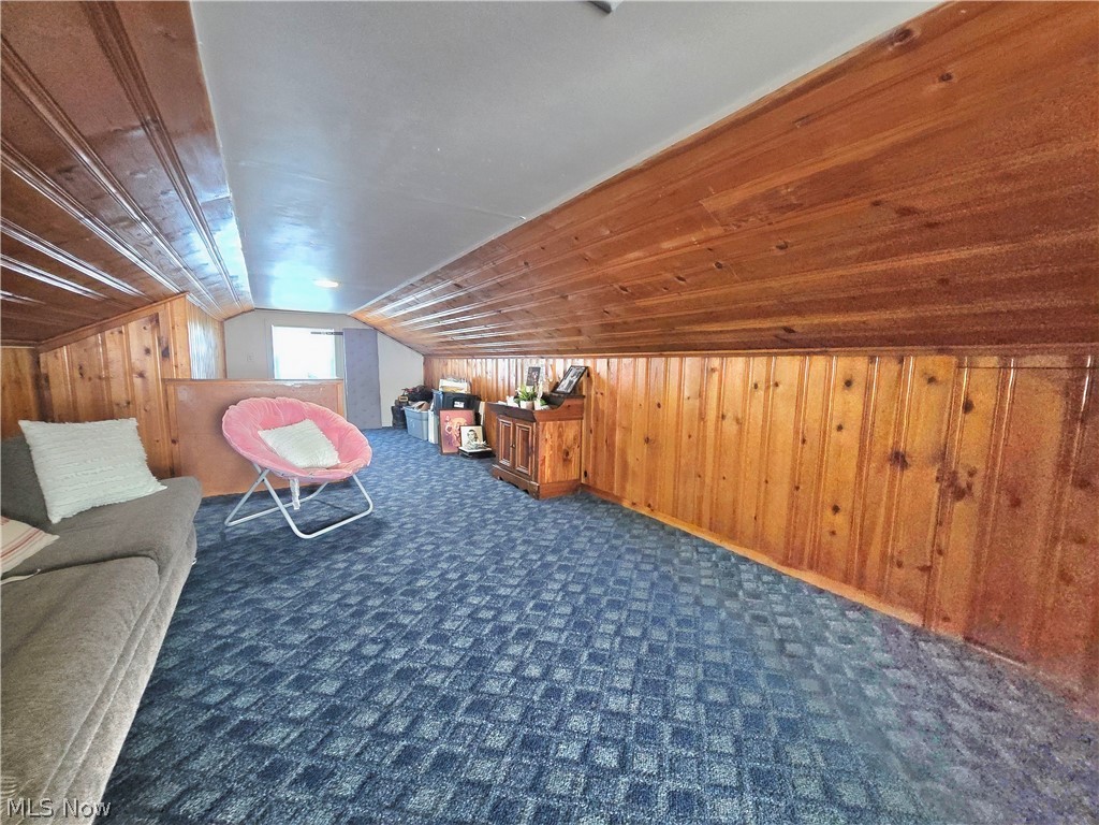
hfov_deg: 106.2
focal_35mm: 13
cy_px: 412
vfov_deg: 89.9
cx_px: 550
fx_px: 413
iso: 1600
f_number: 2.2
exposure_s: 1/24
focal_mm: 2.2
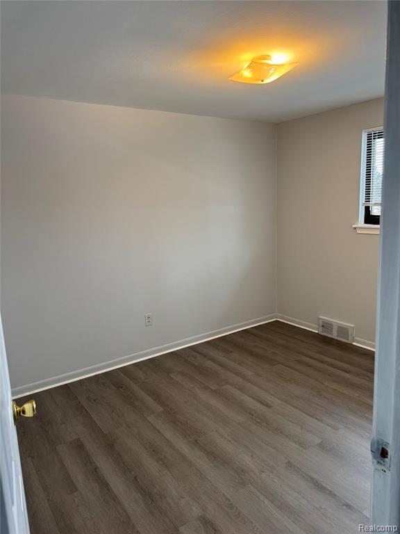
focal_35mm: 24
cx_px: 200
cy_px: 267
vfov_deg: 71.6
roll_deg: +3.2
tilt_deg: -10.1
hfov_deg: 56.8
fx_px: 370
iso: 125
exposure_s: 1/60
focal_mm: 6.76
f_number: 1.78
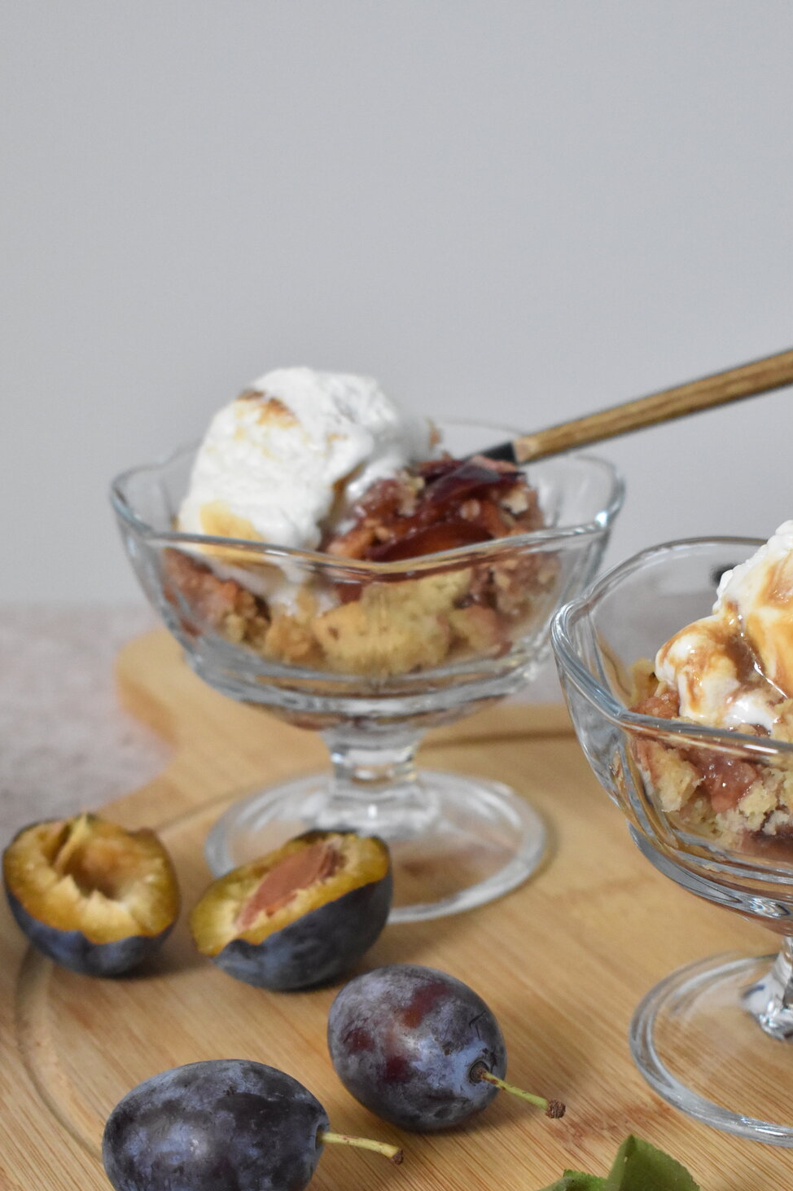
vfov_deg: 25.9
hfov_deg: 17.5
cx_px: 471
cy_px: 756
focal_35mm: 78
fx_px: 2578
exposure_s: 1/250
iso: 3200
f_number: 5.6
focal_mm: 38
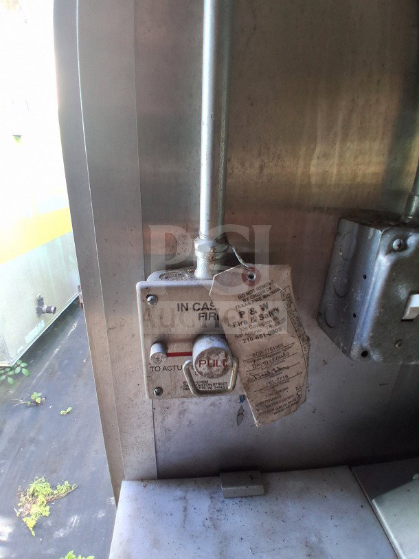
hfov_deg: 74.7
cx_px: 210
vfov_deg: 91.0
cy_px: 280
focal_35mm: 17
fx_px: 274
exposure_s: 1/60
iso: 125
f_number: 2.2
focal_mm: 1.4
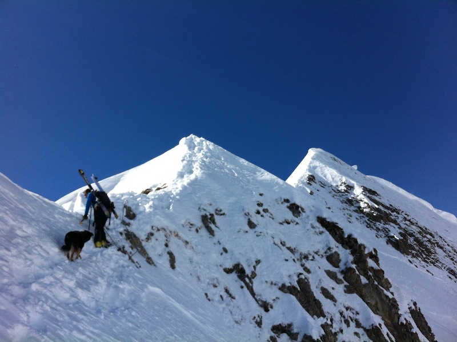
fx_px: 462
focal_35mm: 35
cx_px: 228
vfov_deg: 40.6
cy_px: 171
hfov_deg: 52.7
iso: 80
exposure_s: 1/2514
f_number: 2.8
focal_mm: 3.85
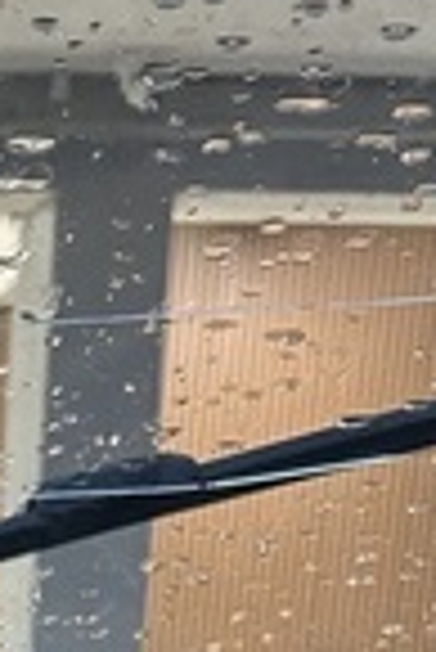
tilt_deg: -19.0
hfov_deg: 11.4
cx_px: -342
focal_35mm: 112
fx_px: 2030
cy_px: 1286
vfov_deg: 15.0
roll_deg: -0.9
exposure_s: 1/30
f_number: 1.5
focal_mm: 5.7
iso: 500
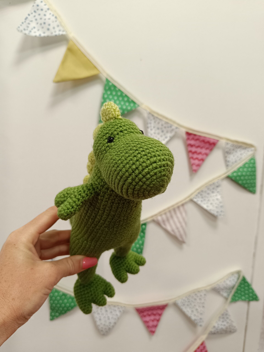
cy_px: 176
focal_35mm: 24
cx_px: 132
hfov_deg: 56.8
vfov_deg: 71.6
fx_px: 244
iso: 573
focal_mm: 5.59
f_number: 1.88
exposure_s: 1/100
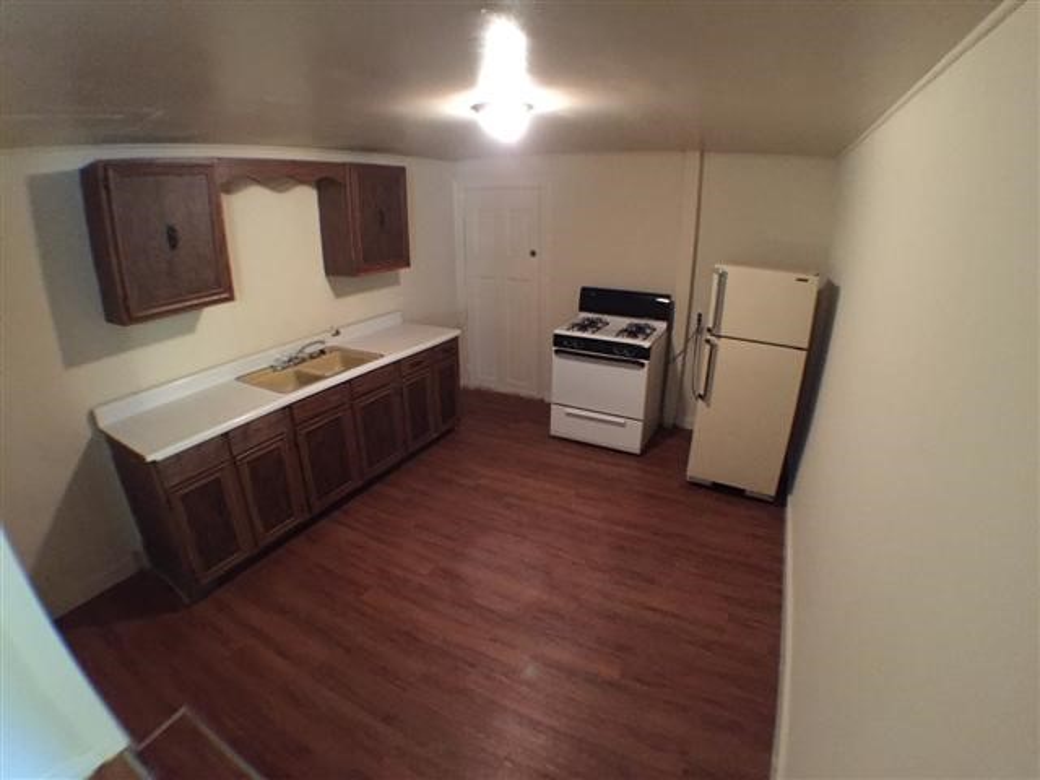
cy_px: 390
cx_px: 520
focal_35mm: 29
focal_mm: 4.15
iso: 500
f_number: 2.2
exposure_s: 1/15
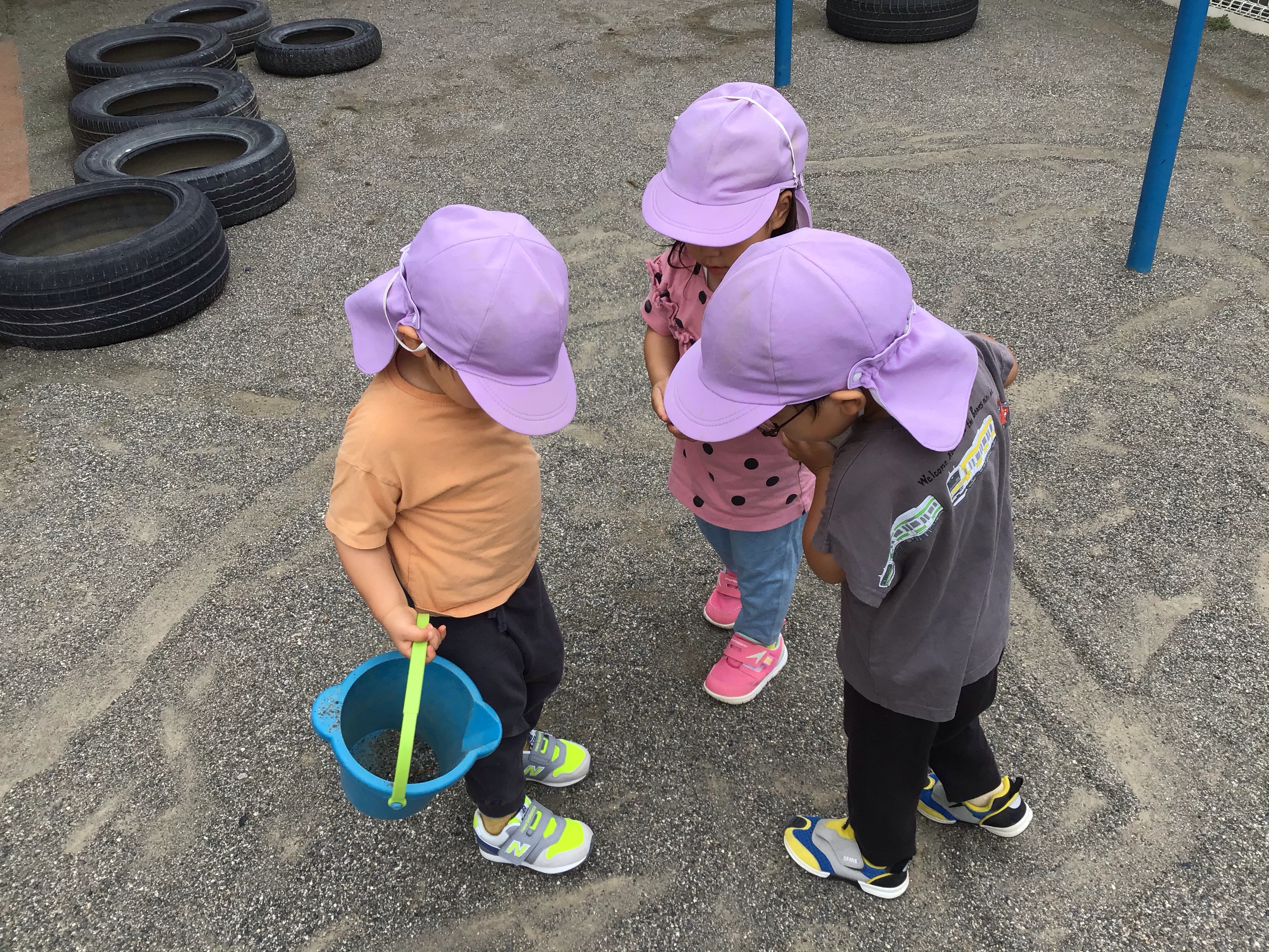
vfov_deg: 45.4
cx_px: 634
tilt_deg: -35.5
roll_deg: +1.9
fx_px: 1136
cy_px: 476
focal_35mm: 31
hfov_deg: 58.4
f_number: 2.4
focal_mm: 3.3
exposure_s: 1/360
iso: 25
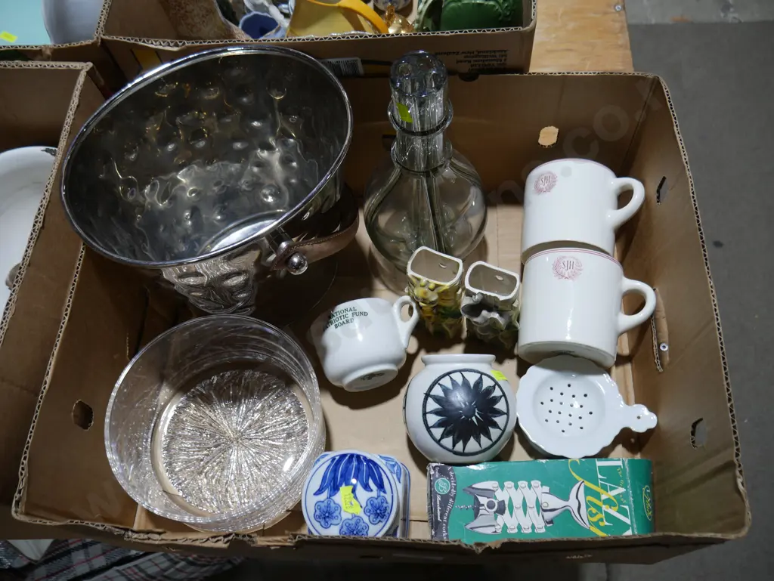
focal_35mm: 30
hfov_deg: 59.9
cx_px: 387
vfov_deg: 46.8
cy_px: 290
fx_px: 671
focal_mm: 15
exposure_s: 1/100
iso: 200
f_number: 3.6
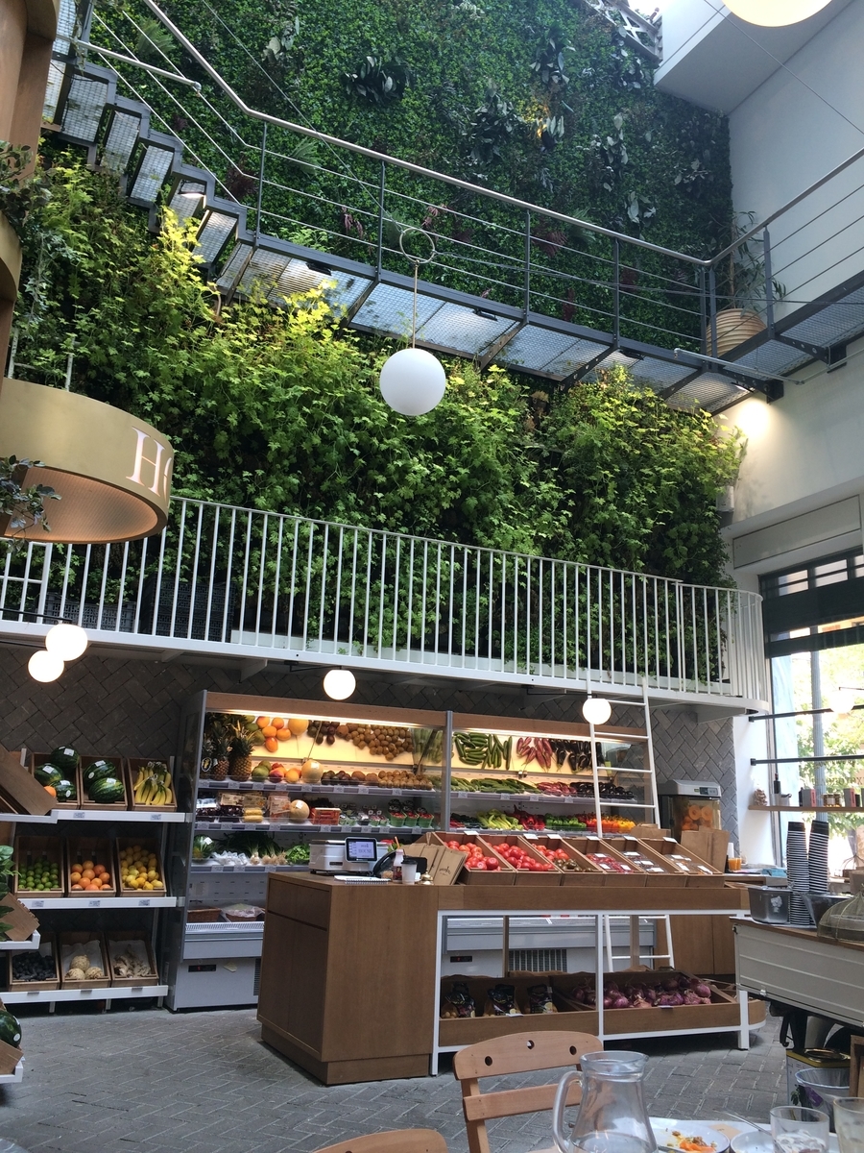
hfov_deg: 48.2
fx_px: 965
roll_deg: -1.9
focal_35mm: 29
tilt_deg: +12.0
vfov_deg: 61.7
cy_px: 576
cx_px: 432
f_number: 2.2
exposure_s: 1/50
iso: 32
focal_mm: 4.15
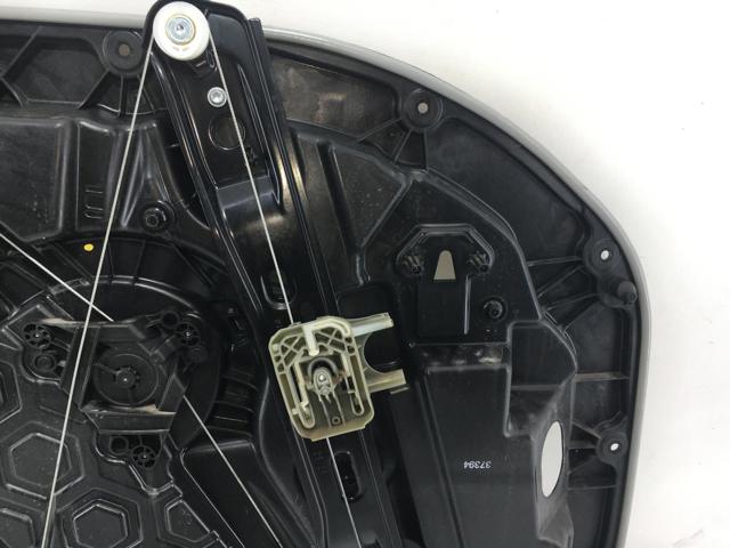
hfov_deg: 61.7
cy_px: 274
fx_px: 612
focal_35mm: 29
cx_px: 365
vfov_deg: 48.2
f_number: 2.2
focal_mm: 4.15
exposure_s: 1/100
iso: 32
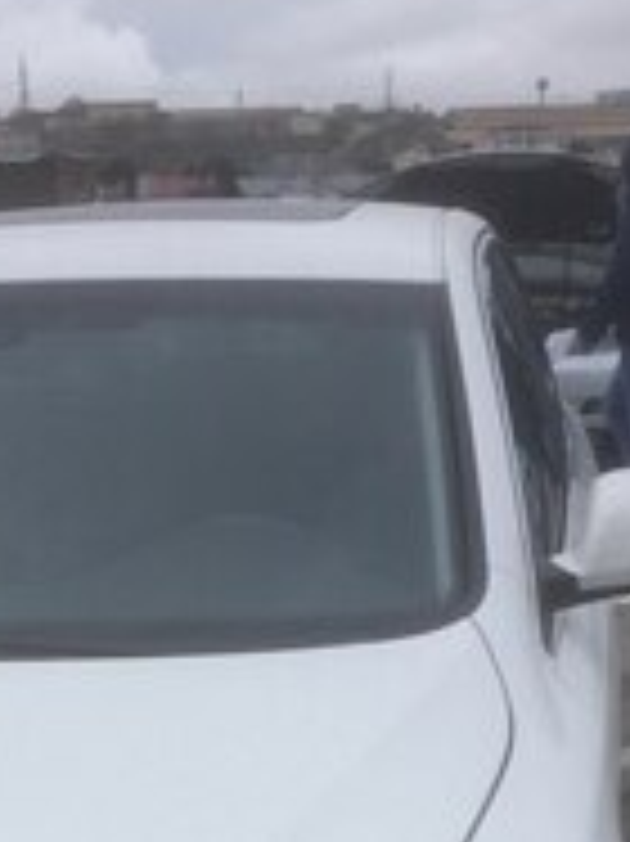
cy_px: 1049
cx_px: 54
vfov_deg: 23.0
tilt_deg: -21.7
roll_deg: +3.0
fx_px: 1871
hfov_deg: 18.8
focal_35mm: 77
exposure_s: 1/1163
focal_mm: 4.15
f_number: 2.2
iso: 32
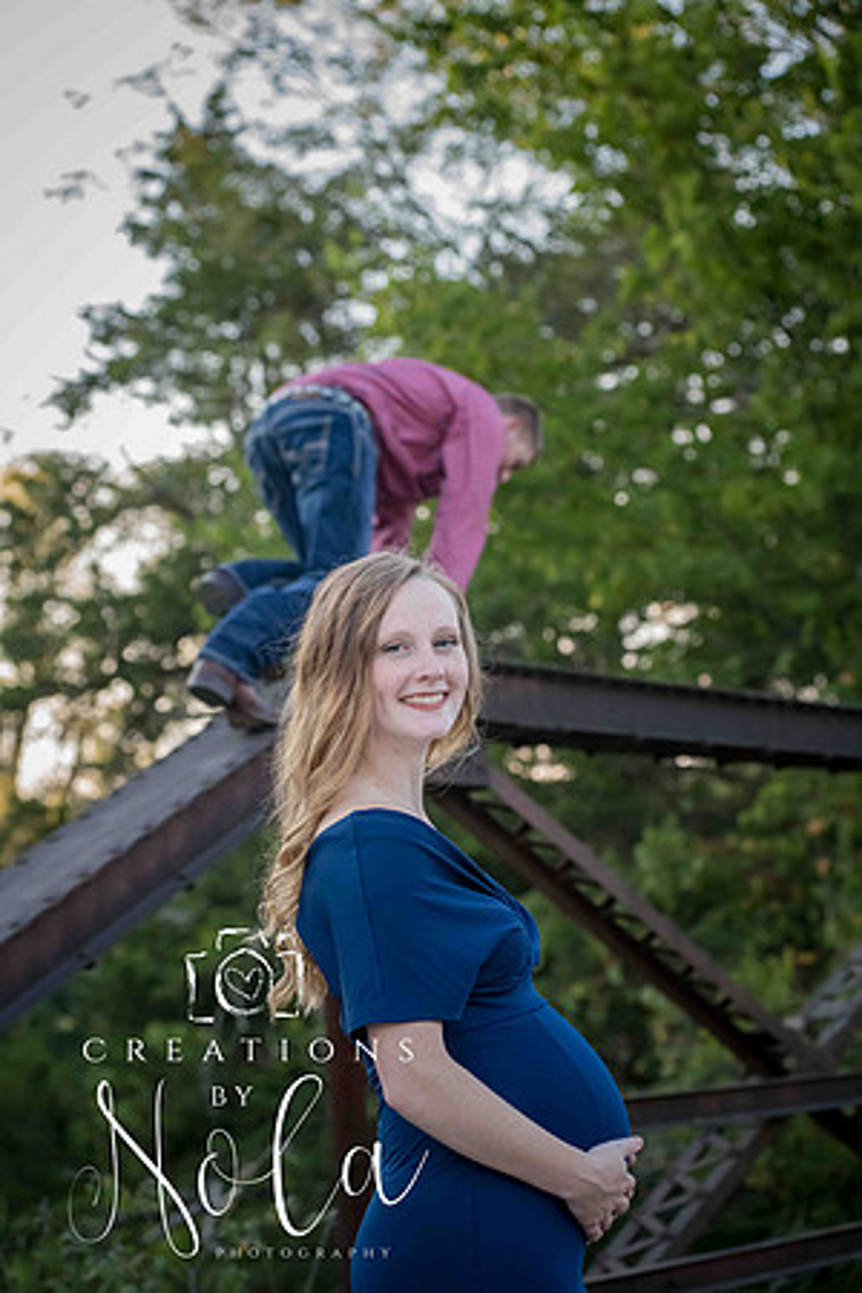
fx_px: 2873
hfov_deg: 17.1
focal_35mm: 80
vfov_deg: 25.4
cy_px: 646
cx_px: 431
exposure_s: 1/320
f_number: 5.6
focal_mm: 80
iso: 1600
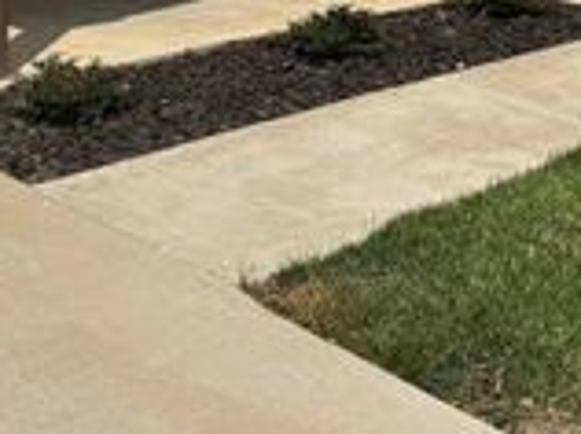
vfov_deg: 17.6
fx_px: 1274
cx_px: 287
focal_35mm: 76
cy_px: -197
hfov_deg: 25.7
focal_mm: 6.76
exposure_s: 1/10417
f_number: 1.78
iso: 80
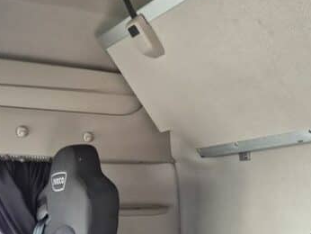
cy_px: 220
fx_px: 459
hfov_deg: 34.7
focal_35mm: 51
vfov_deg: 27.3
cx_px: 296
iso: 160
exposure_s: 1/180
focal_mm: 5.4
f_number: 1.8
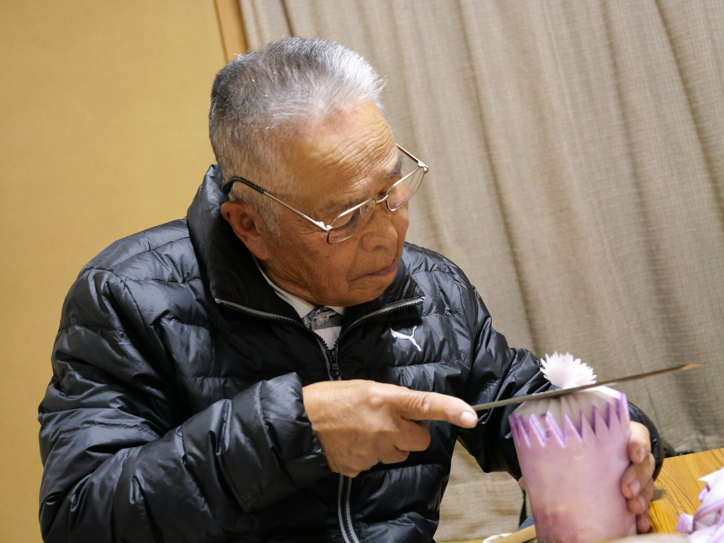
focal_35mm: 68
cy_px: 272
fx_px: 1422
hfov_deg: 28.6
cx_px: 362
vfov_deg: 21.6
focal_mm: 34
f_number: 4
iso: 3200
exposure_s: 1/50
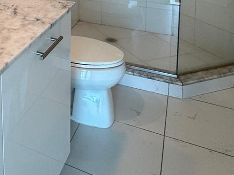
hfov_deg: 38.3
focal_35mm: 45
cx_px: 10
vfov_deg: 27.3
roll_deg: +2.2
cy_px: -48
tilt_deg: -7.6
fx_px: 304
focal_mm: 2.22
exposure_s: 1/120
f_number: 2.2
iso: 125
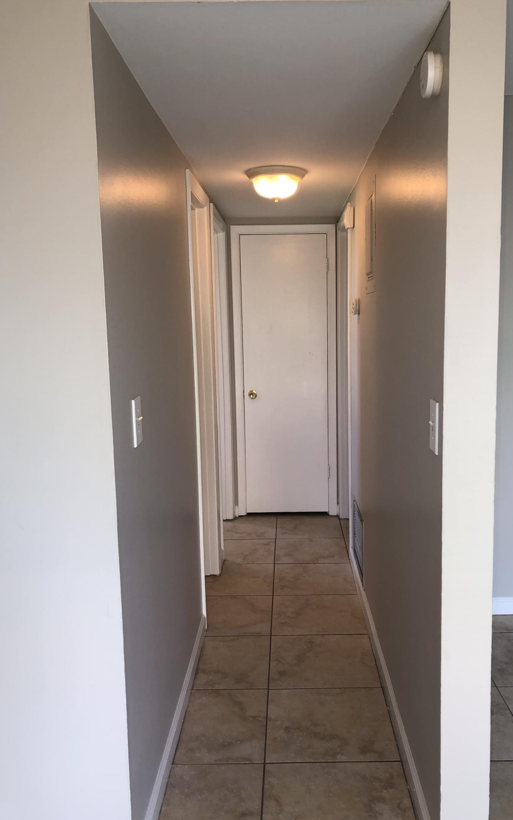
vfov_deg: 62.9
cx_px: 285
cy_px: 411
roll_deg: +0.7
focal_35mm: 30
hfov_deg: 41.8
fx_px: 671
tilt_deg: -6.9
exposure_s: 1/22
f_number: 1.8
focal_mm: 3.99
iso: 20
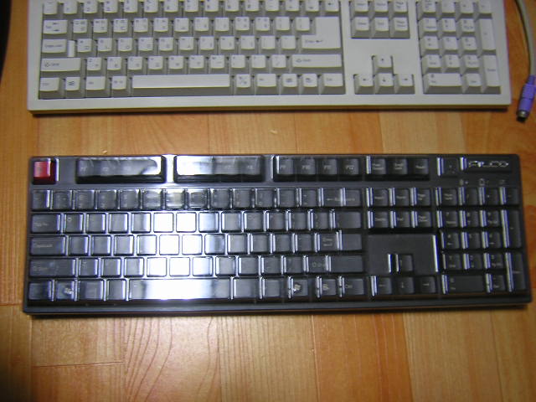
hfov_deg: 51.4
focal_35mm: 36
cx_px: 268
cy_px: 201
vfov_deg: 39.7
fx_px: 557
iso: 100
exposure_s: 1/5.2
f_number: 2.6
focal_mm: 4.7
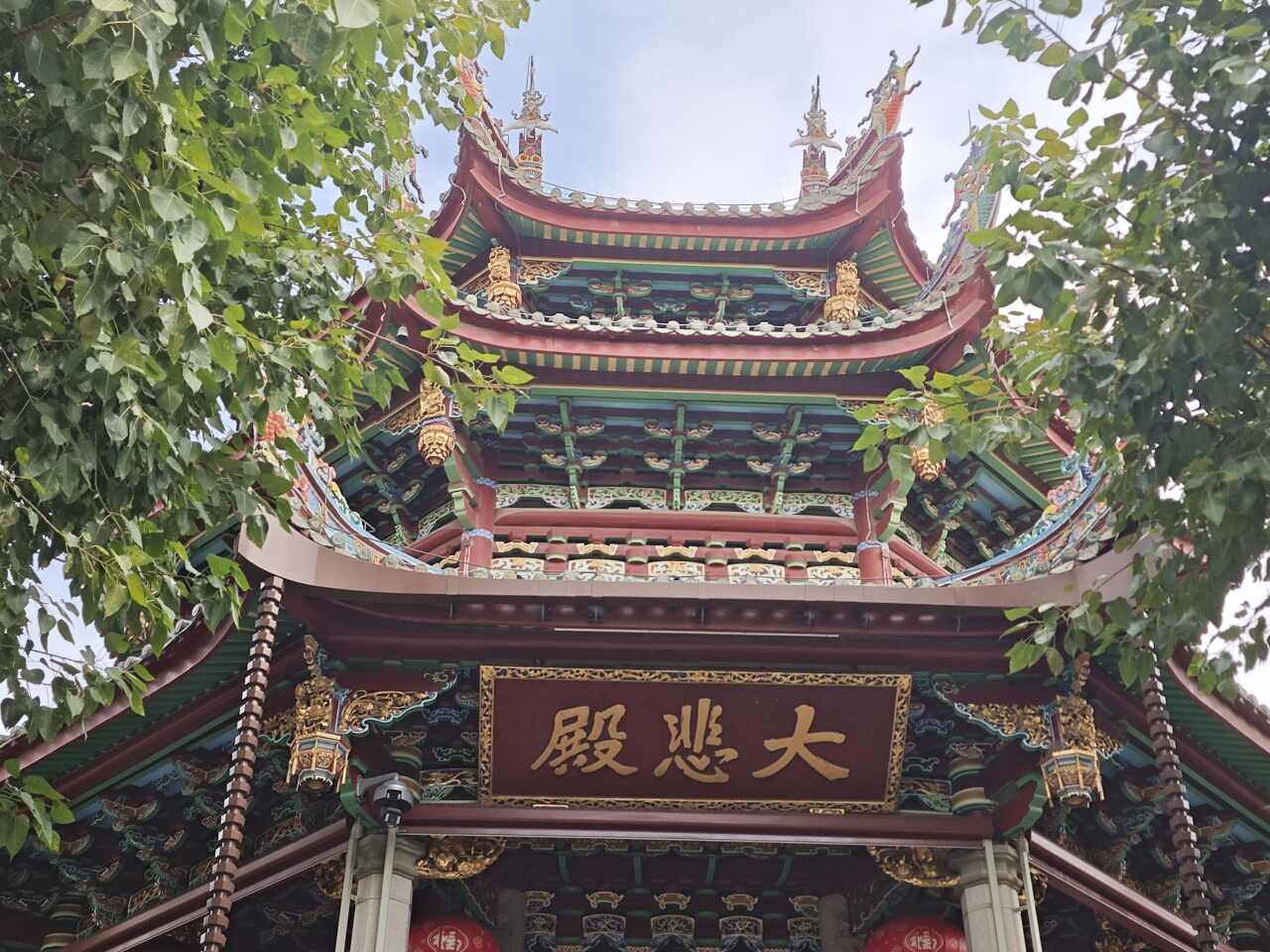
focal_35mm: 43
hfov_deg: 43.9
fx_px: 1578
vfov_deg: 33.6
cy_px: 476
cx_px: 635
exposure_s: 1/1967
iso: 50
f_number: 1.6
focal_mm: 6.55
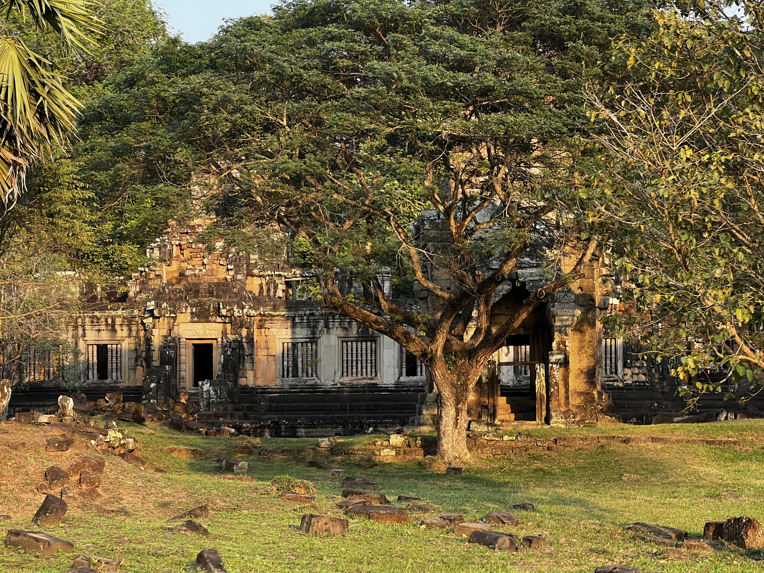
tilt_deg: +4.3
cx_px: 382
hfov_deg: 25.3
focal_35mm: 77
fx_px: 1699
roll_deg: -1.0
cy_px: 286
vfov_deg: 19.1
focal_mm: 9
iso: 40
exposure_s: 1/99
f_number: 2.8
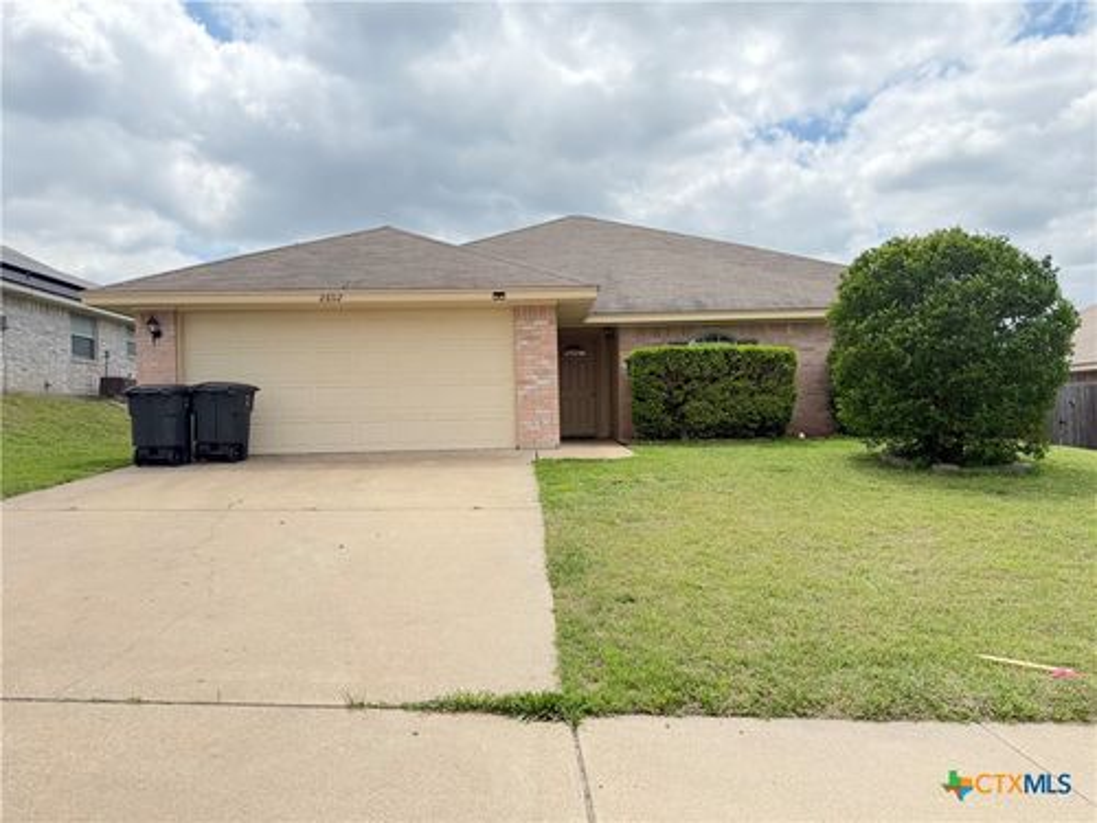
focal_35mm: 24
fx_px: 761
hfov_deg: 71.6
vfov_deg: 56.8
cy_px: 412
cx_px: 548
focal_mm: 6.76
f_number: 1.78
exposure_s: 1/1812
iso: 80
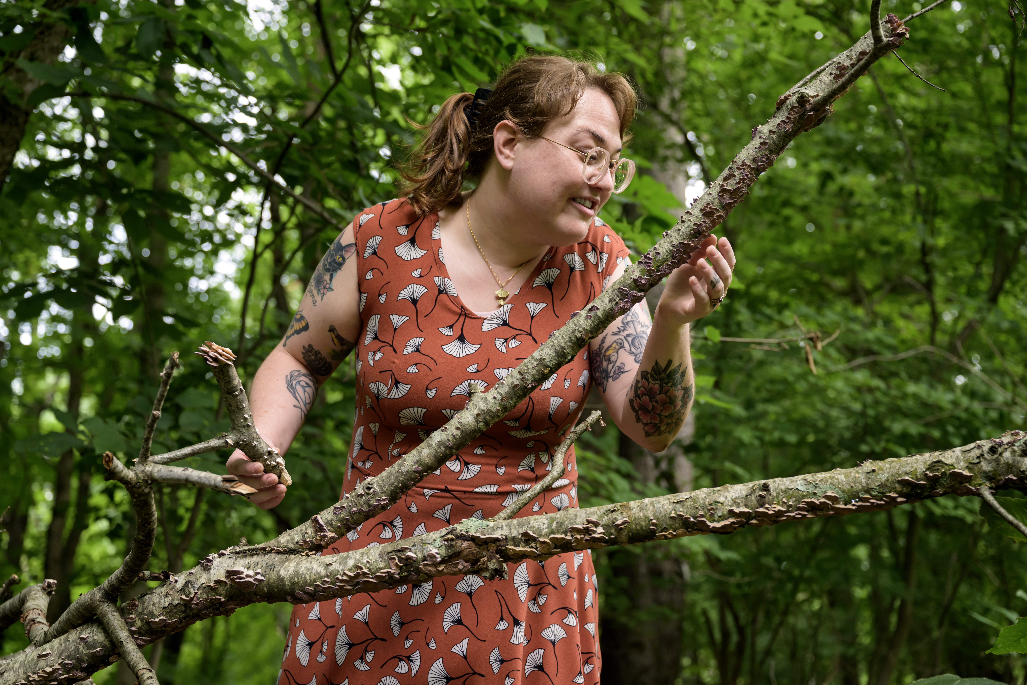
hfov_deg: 41.1
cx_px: 514
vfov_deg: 28.1
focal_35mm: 48
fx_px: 1369
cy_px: 342
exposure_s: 1/400
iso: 900
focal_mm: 48
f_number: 4
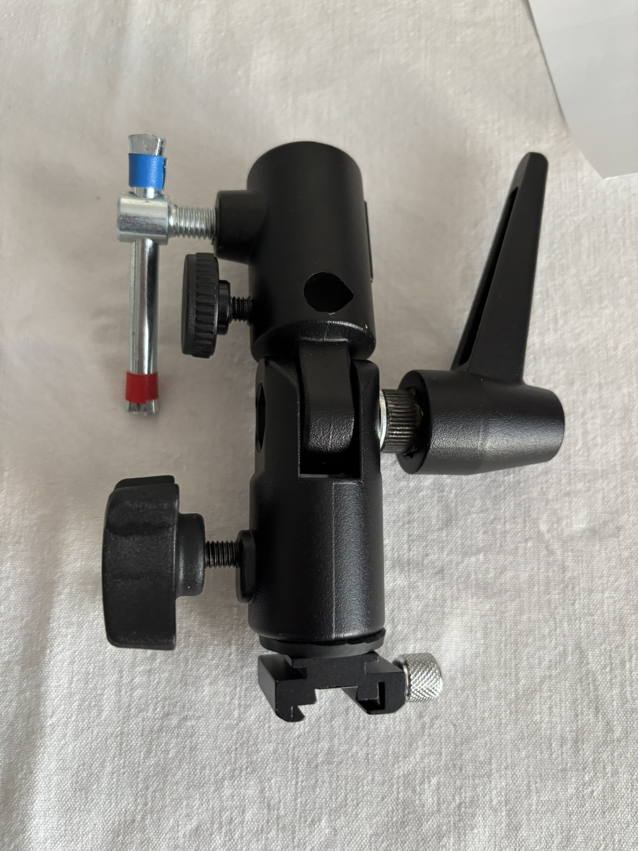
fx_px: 639
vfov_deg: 67.3
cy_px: 426
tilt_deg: -77.8
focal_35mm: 26
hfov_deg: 53.1
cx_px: 319
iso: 250
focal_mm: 5.96
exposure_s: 1/40
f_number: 1.6
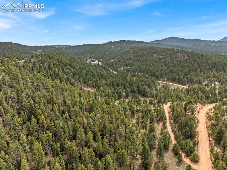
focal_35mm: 24
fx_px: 157
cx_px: 114
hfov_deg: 71.6
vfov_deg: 56.7
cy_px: 85
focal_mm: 12.29
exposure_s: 1/240
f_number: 2.8
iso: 180
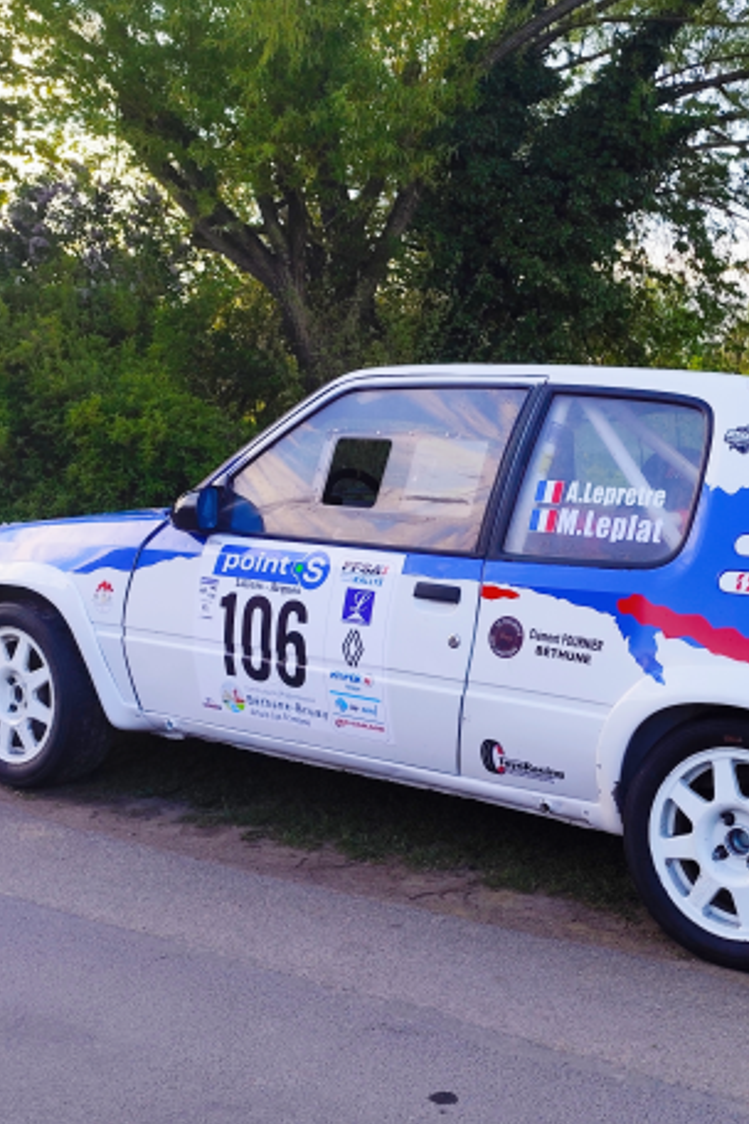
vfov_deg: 46.3
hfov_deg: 31.1
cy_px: 621
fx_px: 1311
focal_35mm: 42
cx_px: 604
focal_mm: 6.19
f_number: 1.65
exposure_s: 1/344
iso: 50
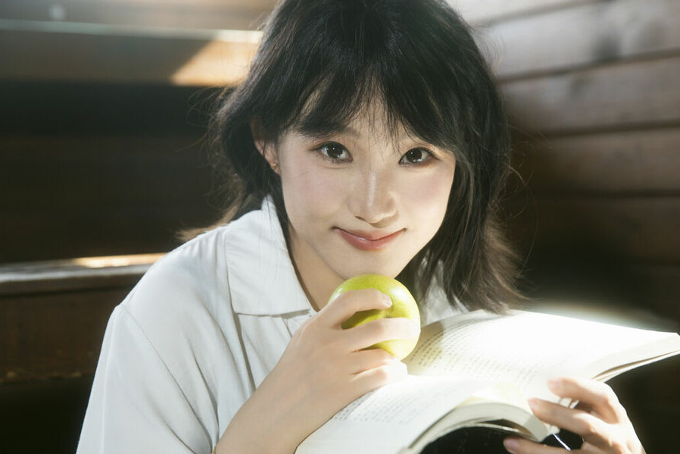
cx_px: 370
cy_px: 252
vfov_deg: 19.7
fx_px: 1303
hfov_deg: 29.2
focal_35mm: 69
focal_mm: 59
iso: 500
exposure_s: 1/125
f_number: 4
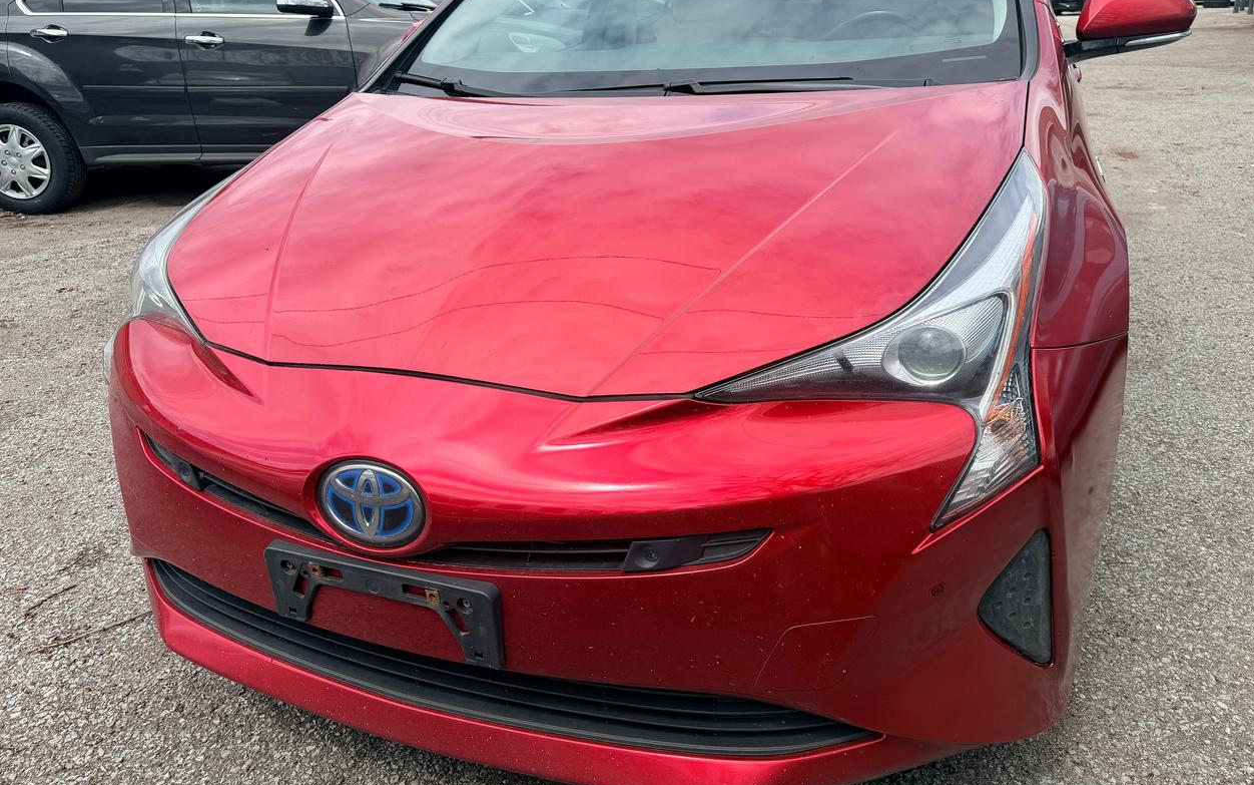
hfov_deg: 70.4
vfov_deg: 47.4
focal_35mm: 26
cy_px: 325
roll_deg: +2.4
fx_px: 889
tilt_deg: -20.3
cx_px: 625
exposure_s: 1/2703
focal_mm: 6.76
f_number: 1.78
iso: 80
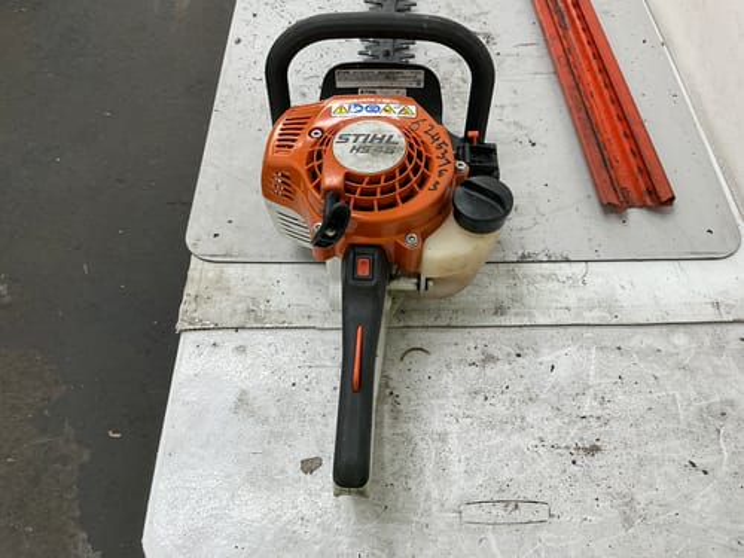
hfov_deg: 63.4
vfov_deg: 49.7
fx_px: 602
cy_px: 279
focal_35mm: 28
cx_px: 372
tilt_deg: -54.7
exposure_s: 1/100
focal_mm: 3
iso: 64
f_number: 1.8
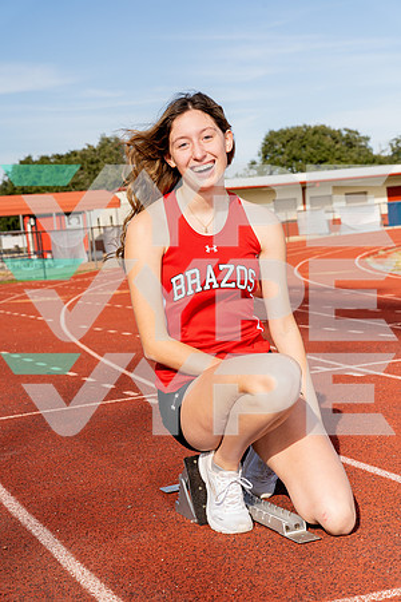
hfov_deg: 20.6
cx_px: 200
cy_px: 301
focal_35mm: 66
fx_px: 1103
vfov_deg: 30.5
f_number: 8
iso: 100
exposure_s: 1/250
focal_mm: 66
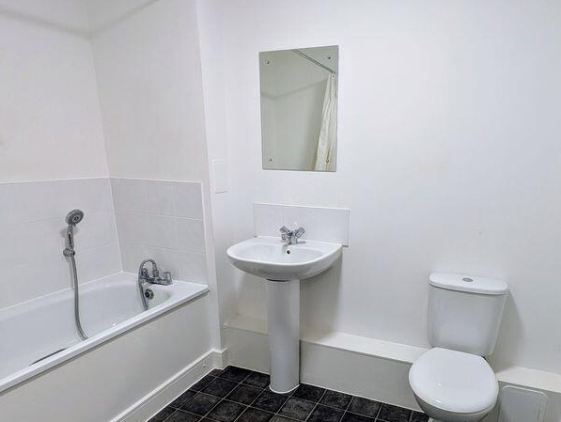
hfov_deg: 71.0
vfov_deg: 56.1
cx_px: 329
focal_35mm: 24
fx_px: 389
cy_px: 269
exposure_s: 1/33.3
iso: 52
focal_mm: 1.83
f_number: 2.2
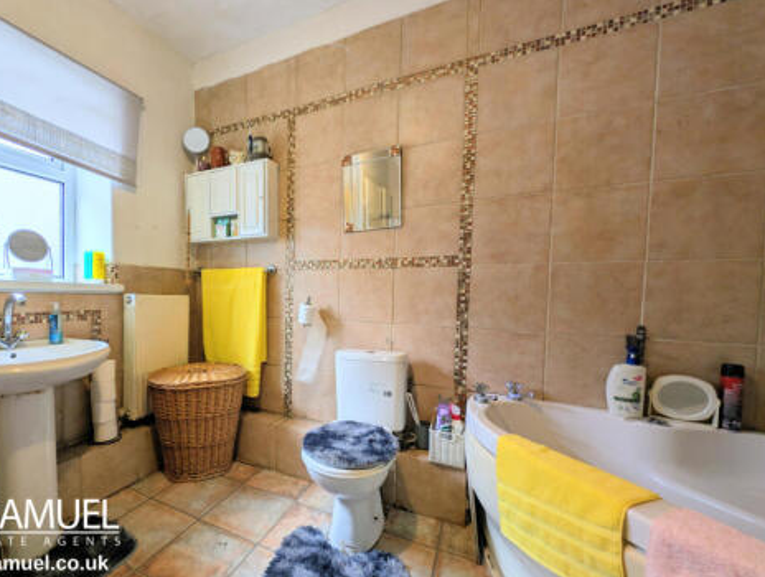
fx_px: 332
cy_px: 306
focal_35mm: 15
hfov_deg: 96.4
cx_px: 297
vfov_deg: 81.9
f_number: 1.95
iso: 43
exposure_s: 1/75.7
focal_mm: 2.23
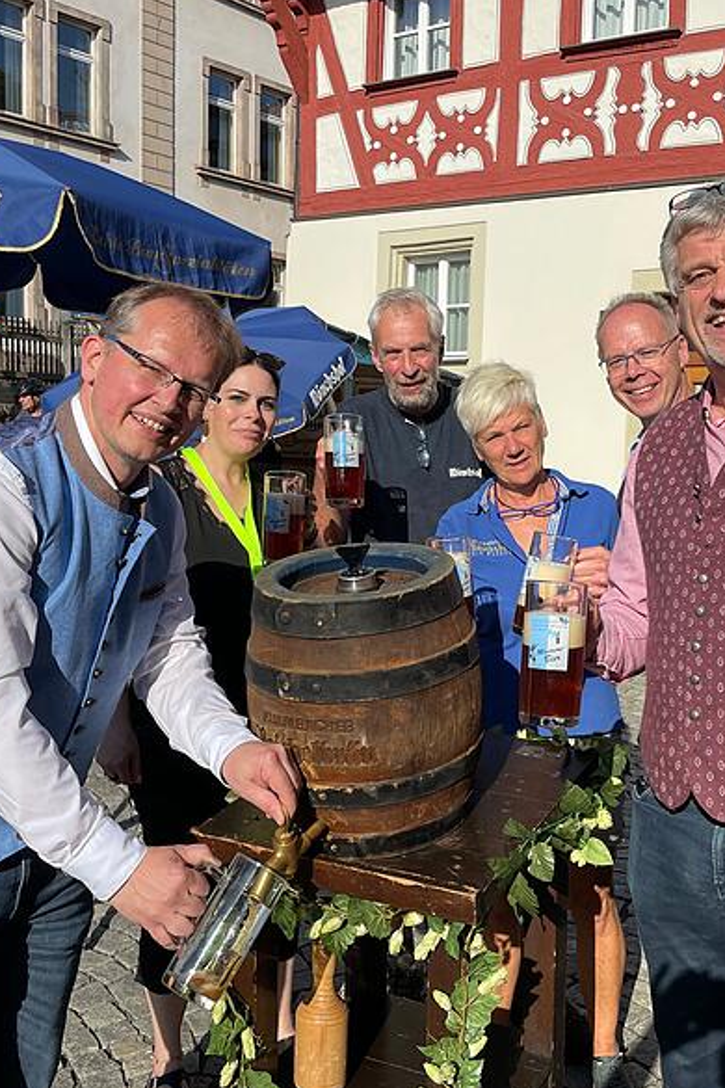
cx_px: 450
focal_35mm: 37
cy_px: 543
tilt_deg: -4.5
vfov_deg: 51.9
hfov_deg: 35.8
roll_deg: -1.1
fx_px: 1118
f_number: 1.6
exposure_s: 1/3125
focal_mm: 4.2
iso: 32
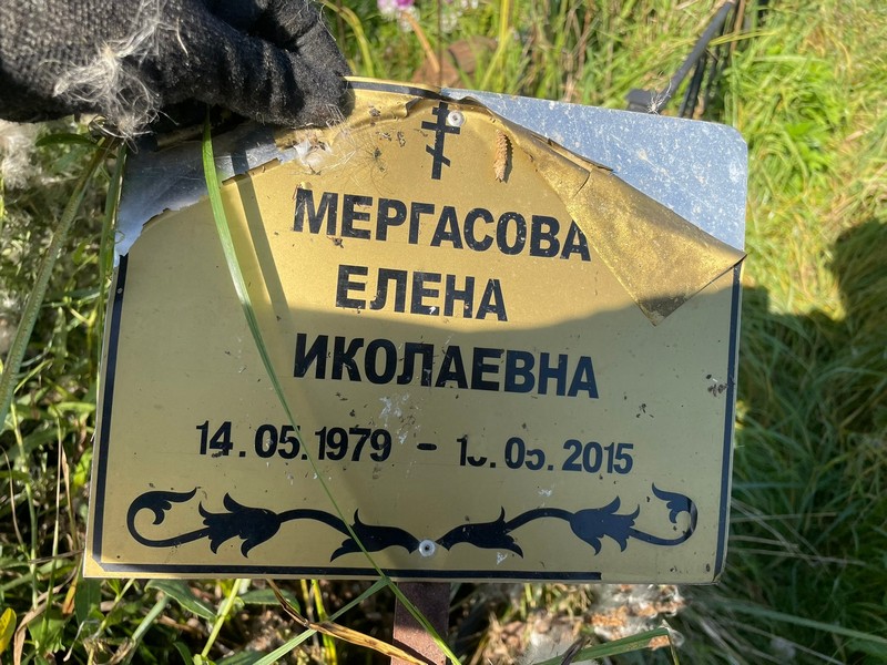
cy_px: 332
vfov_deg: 53.1
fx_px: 666
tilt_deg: -43.4
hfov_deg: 67.3
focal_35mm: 26
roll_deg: +0.7
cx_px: 444
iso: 32
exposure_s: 1/1916
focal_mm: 4.2
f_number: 1.6
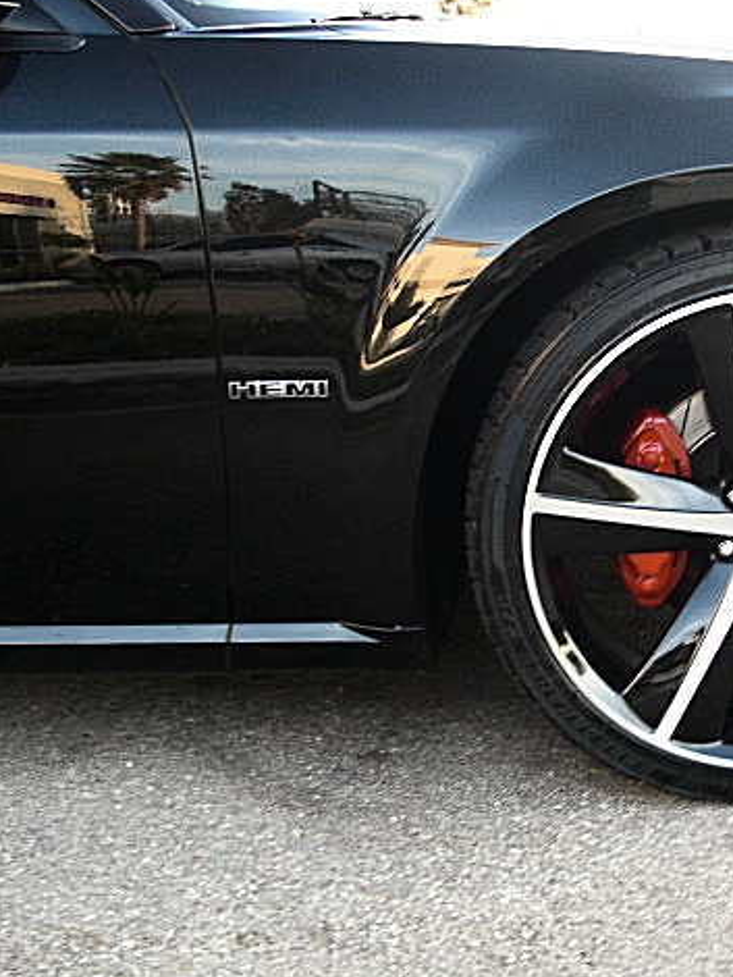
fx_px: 1382
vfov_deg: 38.9
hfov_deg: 28.8
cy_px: 484
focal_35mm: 49
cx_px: 625
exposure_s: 1/60
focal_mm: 6.3
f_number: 2.8
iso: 200
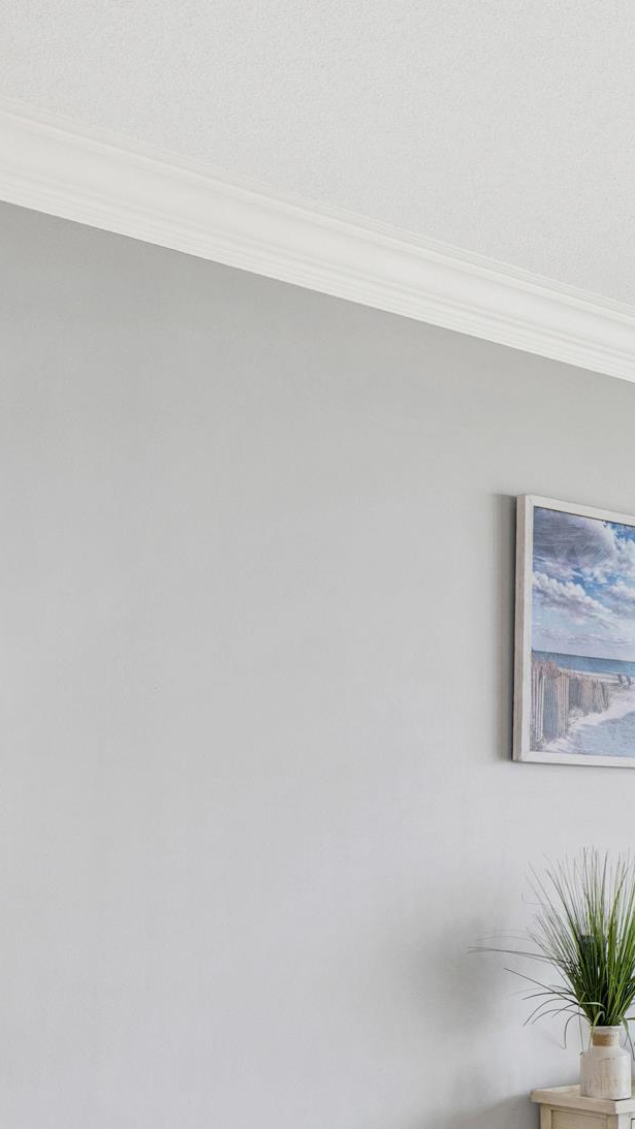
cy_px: 843
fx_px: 1586
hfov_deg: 18.9
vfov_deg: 38.2
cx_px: 1047
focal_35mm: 53
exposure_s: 1/25
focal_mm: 18
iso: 200
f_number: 11
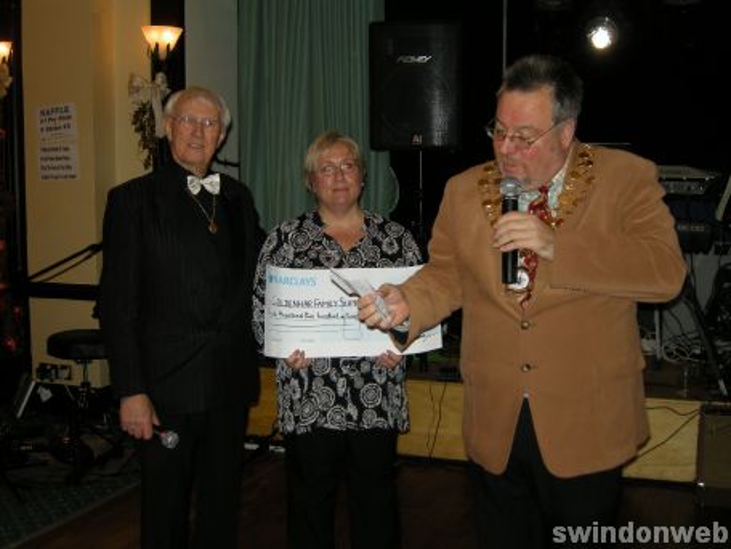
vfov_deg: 30.9
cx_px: 366
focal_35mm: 47
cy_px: 274
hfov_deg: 40.4
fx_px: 993
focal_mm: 10.1
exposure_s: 1/60
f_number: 3.1
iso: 86
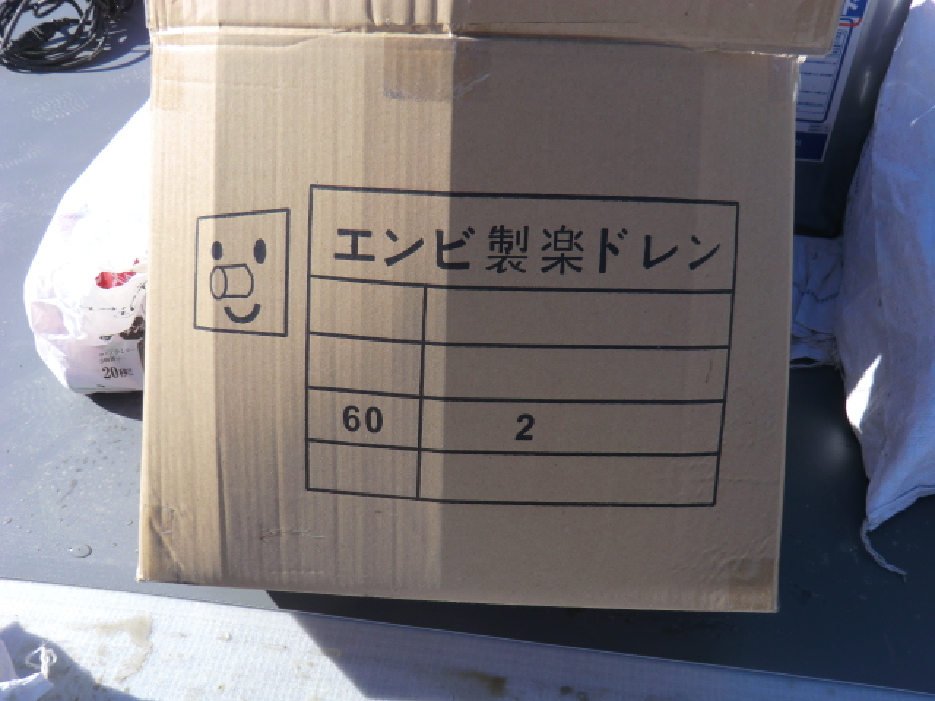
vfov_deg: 41.8
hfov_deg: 54.0
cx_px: 468
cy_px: 350
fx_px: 918
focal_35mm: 34
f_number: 3.6
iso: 64
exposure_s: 1/500
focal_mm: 6.1
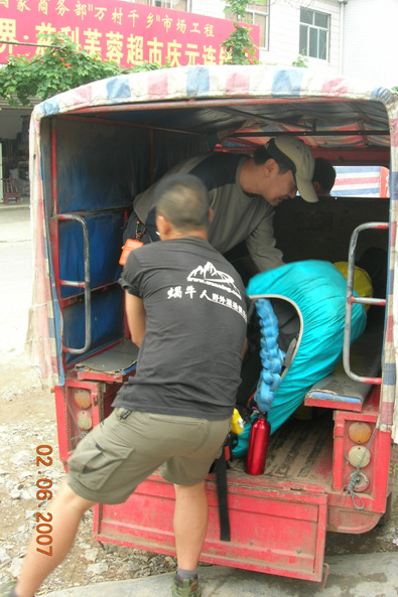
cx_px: 224
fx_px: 664
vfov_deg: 48.5
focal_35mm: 40
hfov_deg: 33.3
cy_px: 296
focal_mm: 7.8
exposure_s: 1/56.8
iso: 64
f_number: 4.8
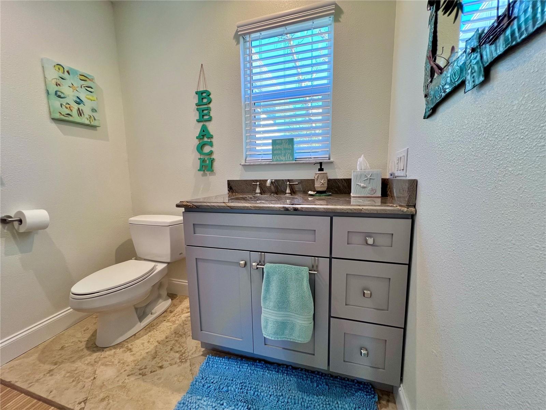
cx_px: 273
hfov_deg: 106.2
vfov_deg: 89.9
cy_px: 205
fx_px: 205
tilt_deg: -7.9
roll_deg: +0.6
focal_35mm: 13
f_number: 1.8
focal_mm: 1.57
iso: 200
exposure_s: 1/120
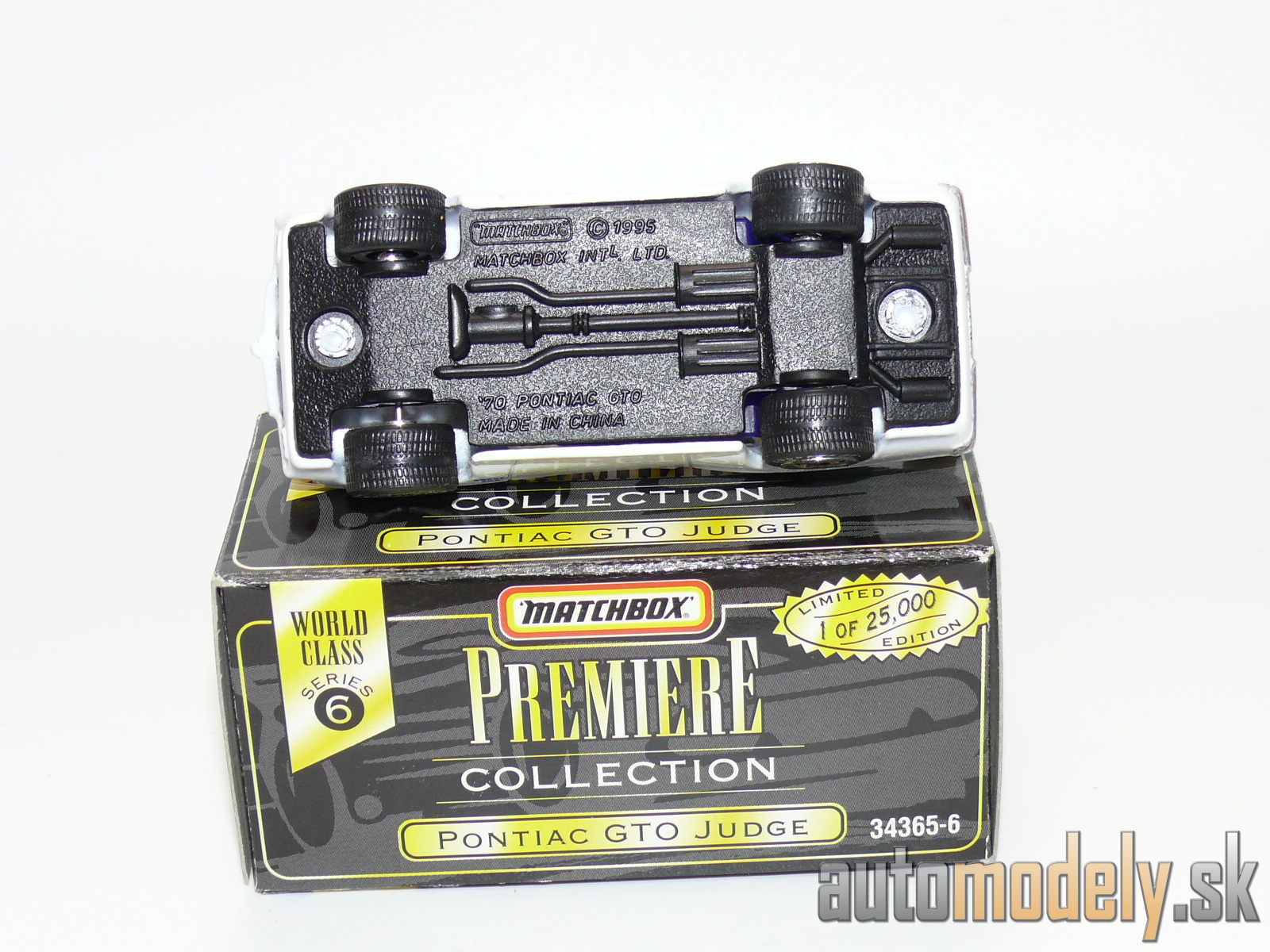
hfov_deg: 26.0
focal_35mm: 75
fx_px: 2752
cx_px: 635
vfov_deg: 19.6
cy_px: 476
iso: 100
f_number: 4
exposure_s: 1/30
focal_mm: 11.3
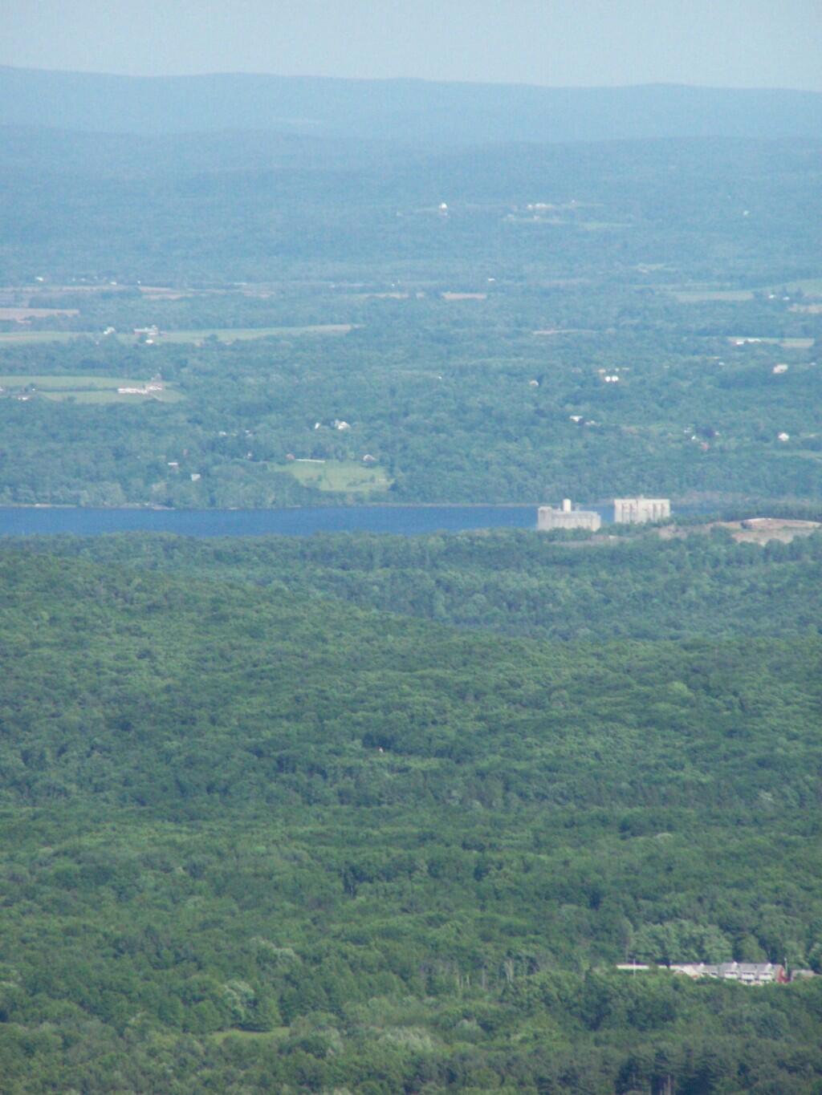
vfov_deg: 5.2
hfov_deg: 3.9
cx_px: 411
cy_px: 548
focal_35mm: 380
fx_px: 12030
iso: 400
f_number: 5
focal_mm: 63
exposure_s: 1/800
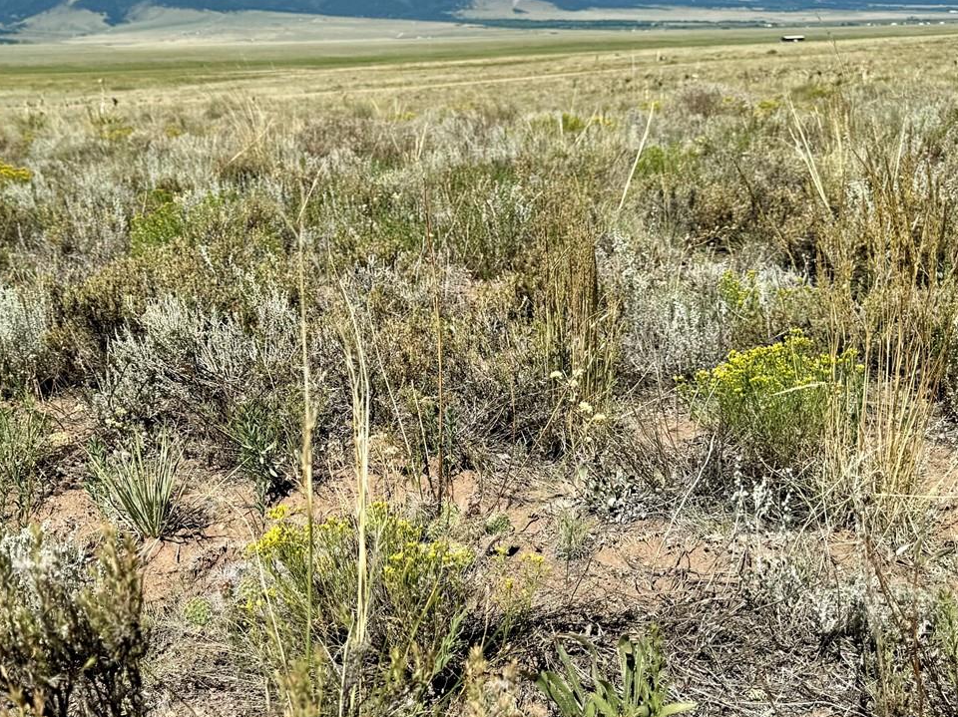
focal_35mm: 40
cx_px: 307
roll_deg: +3.0
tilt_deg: -18.2
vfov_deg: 35.9
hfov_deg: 46.0
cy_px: 404
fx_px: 1106
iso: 80
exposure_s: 1/5348
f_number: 1.78
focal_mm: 6.76
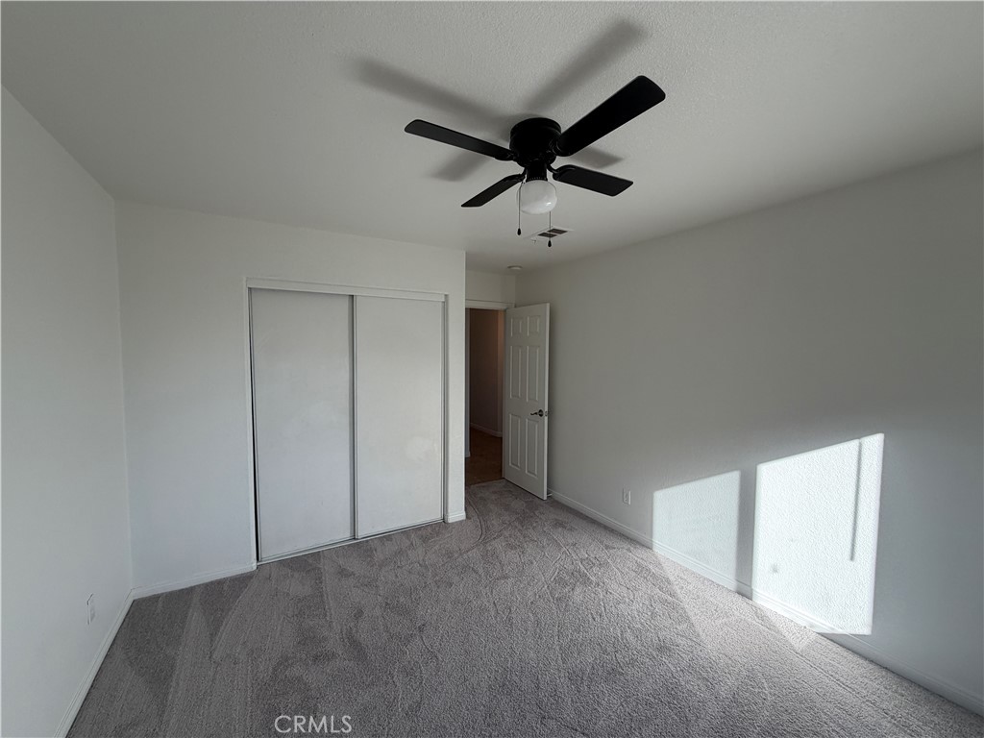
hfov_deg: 102.1
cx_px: 492
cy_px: 369
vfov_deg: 85.7
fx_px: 398
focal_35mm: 14
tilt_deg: -2.5
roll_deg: +0.0
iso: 50
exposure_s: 1/121
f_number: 2.2
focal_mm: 2.22
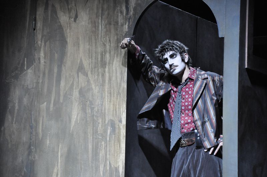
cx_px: 134
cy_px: 88
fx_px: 1166
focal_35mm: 158
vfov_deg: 8.7
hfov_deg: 13.1
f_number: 5.6
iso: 3200
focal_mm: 105
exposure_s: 1/45
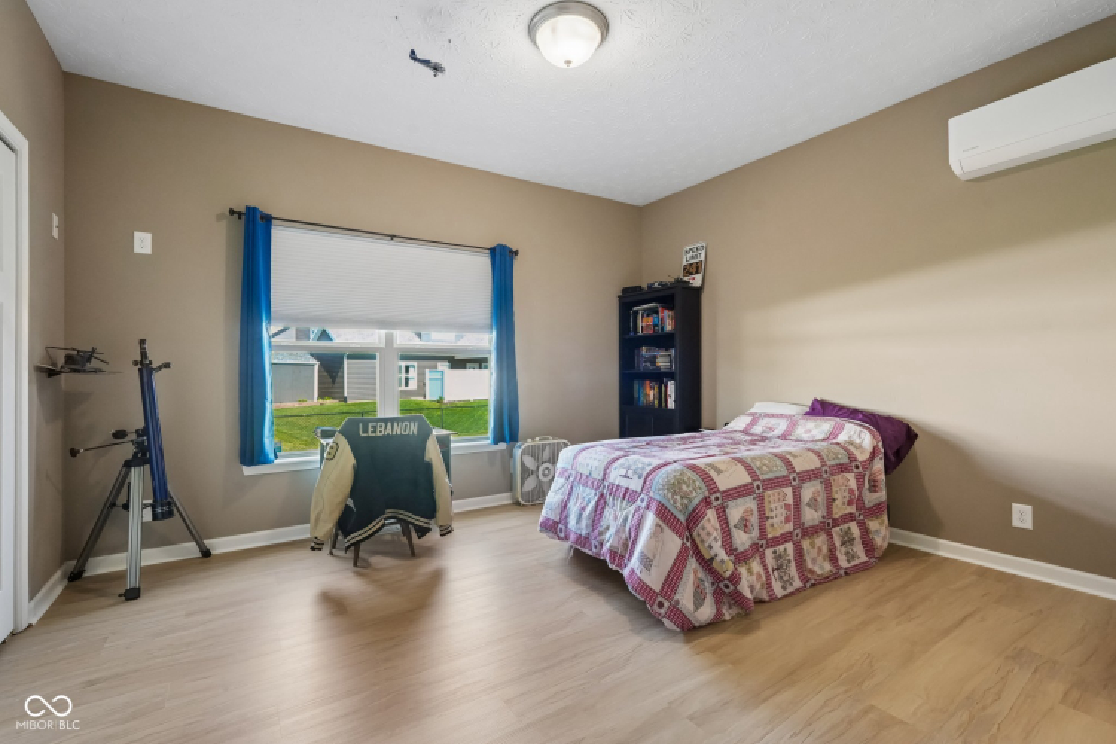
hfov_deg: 96.7
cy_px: 372
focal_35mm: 16
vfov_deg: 73.7
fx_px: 496
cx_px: 558
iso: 2000
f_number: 8
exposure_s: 1/30
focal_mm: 16
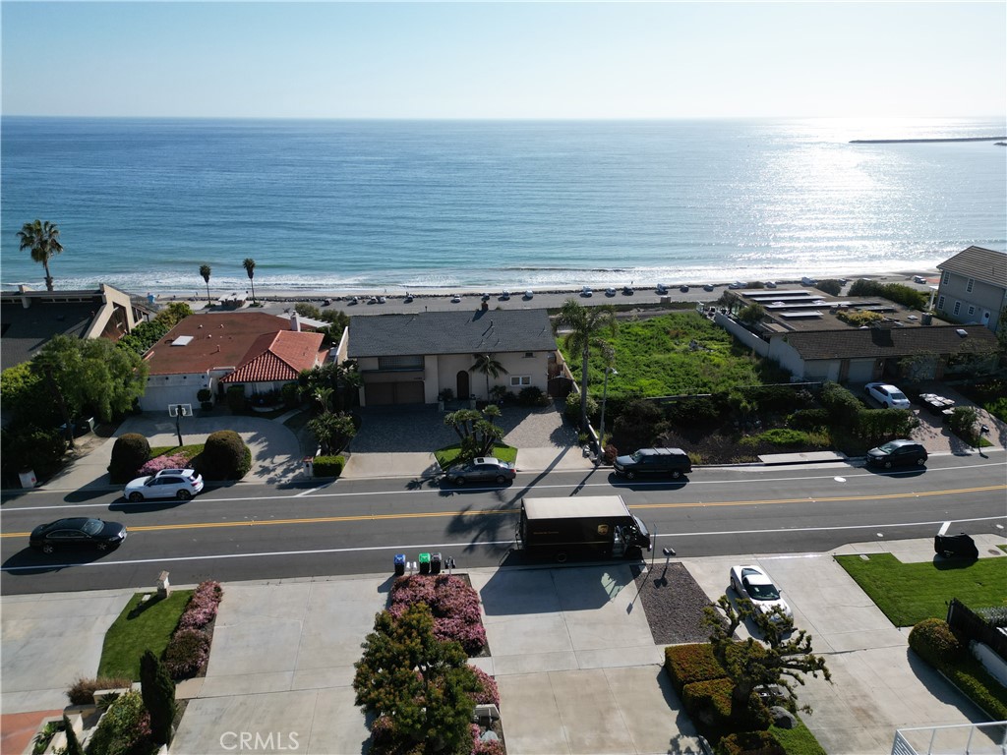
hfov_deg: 71.6
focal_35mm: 24
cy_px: 378
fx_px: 698
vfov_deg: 56.8
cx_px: 504
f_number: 1.7
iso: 120
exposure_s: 1/5000
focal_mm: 6.72
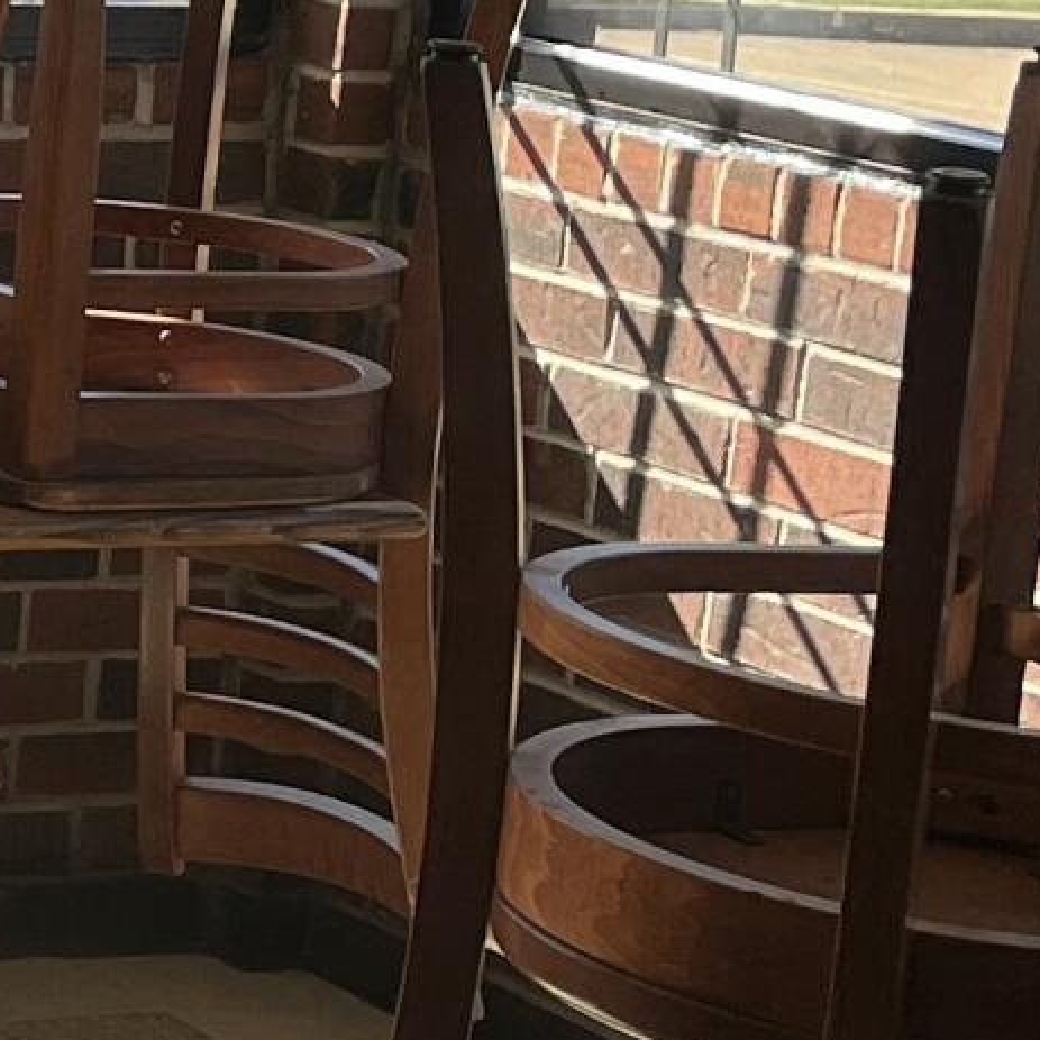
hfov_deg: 10.8
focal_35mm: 149
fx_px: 5065
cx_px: -970
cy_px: -29
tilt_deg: -8.3
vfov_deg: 11.6
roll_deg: -3.1
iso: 50
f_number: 1.6
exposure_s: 1/348
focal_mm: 5.1
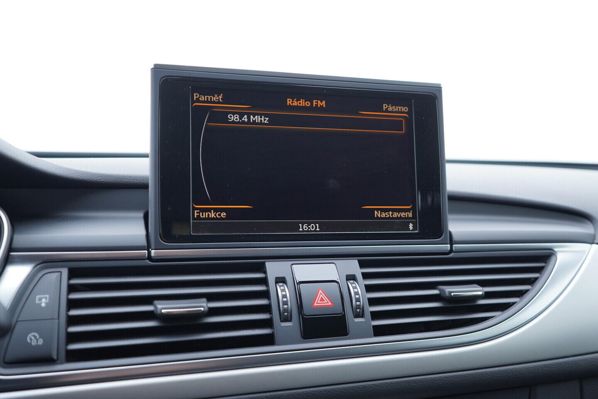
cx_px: 299
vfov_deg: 36.9
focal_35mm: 36
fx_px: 598
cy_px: 200
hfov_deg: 53.1
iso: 200
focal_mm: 24
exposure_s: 1/40
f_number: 2.8
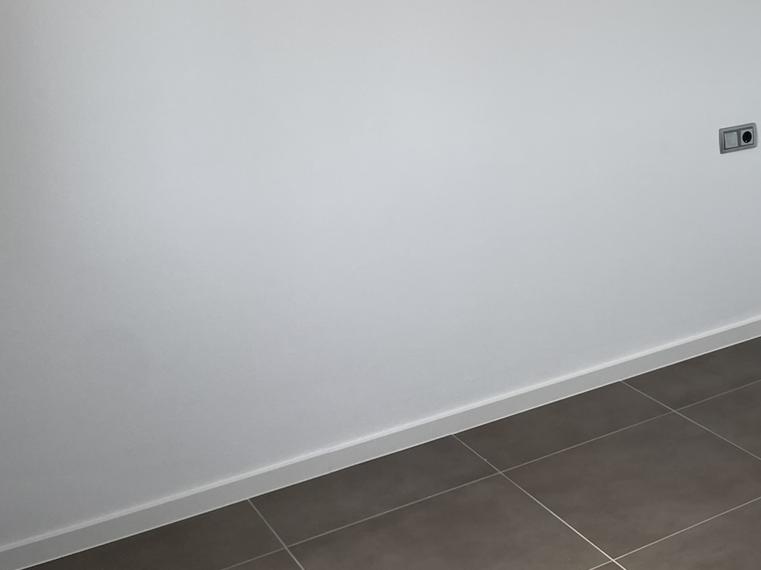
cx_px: 711
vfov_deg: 25.4
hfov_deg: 32.8
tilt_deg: -4.7
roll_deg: +2.9
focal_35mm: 55
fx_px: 1209
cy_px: 21
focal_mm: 4.2
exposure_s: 1/251
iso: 32
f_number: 1.6
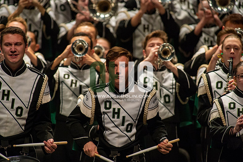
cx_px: 122
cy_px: 81
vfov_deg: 2.3
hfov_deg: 3.4
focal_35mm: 600
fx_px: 4048
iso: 3200
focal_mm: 600
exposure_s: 1/500
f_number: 5.6
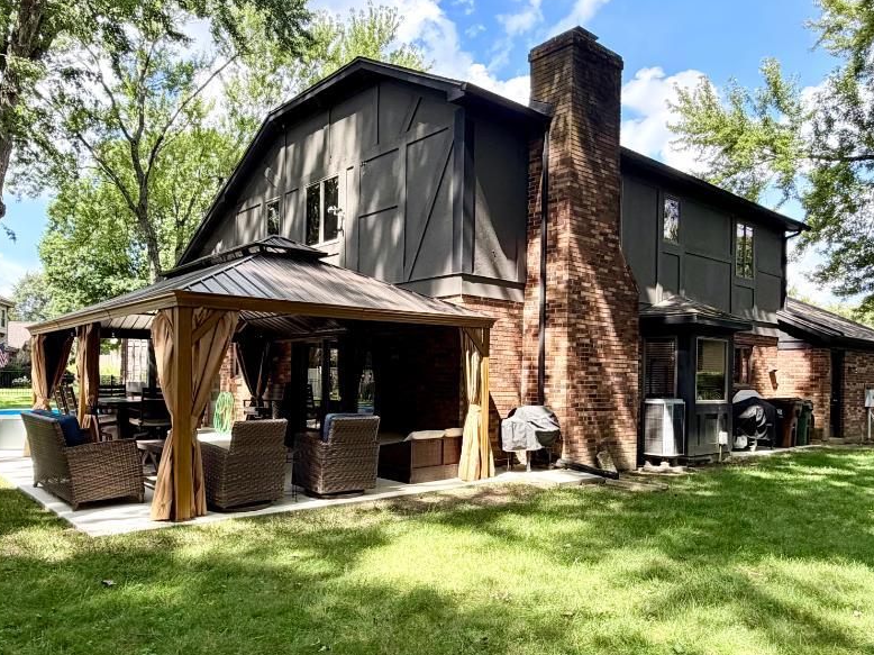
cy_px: 377
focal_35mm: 27
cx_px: 433
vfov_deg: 51.1
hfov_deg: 65.3
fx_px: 681
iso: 64
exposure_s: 1/442
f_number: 2.2
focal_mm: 2.22
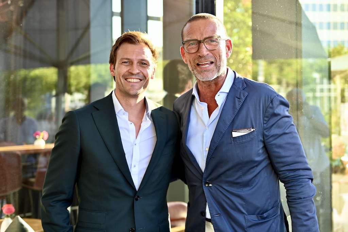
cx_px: 174
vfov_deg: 29.9
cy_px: 116
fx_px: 435
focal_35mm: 45
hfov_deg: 43.6
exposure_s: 1/100
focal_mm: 45
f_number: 2.8
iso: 100
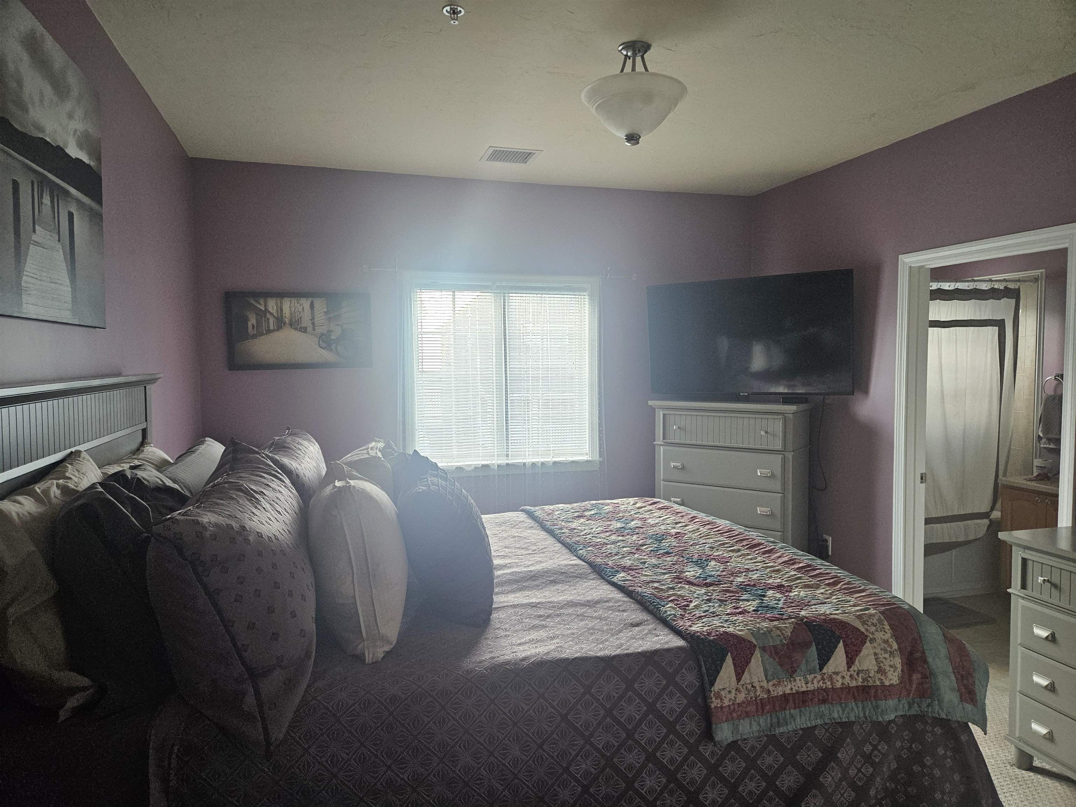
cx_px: 538
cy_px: 404
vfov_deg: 58.9
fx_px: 715
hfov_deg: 73.9
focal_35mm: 23
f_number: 1.8
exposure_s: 1/170
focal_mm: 5.4
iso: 400
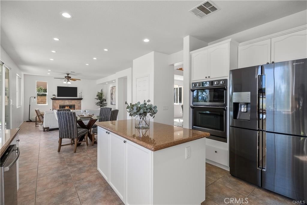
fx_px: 136
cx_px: 154
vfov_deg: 73.8
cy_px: 102
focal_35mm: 16
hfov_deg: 96.7
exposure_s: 1/20
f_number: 9
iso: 200
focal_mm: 16
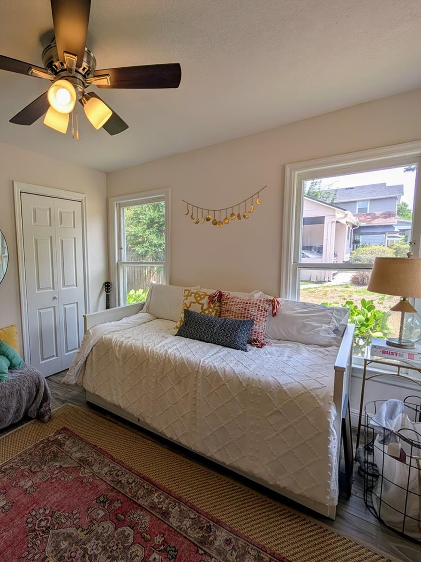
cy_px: 281
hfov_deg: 76.1
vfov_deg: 94.5
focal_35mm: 16
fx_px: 259
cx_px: 147
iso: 52
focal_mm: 2.02
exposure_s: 1/537
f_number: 1.7
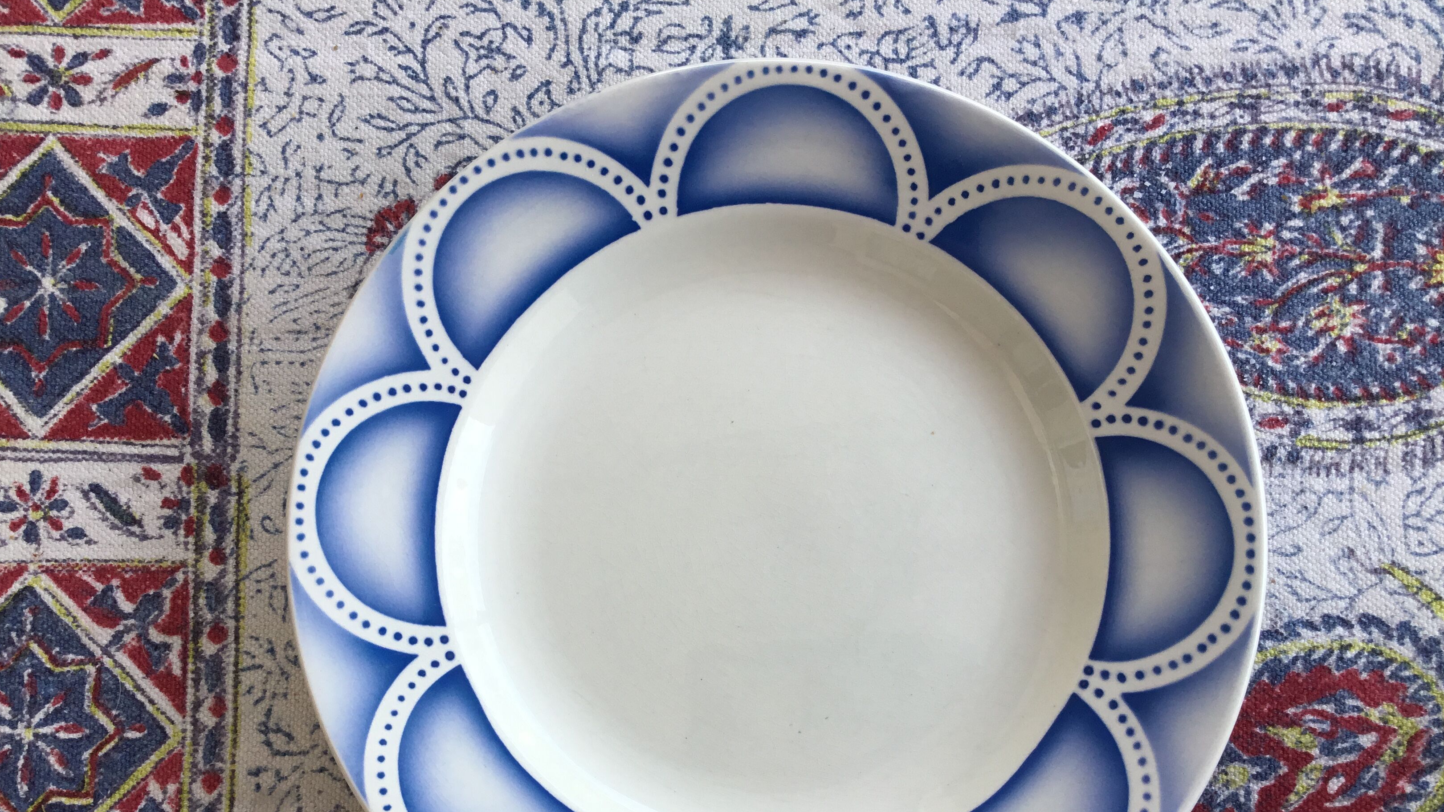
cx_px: 720
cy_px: 541
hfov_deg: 58.0
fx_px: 1302
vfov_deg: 34.3
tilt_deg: -83.7
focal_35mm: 34
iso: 32
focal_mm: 3.3
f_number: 2.4
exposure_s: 1/100
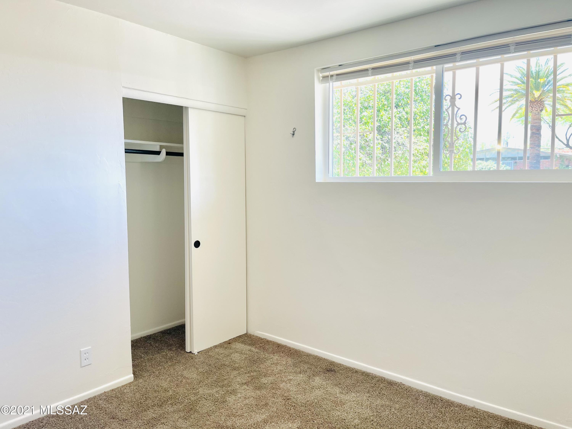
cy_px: 214
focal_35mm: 26
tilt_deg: -7.0
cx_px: 286
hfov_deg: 67.3
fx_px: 430
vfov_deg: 53.1
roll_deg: +0.4
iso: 40
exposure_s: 1/120
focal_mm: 5.1
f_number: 1.6
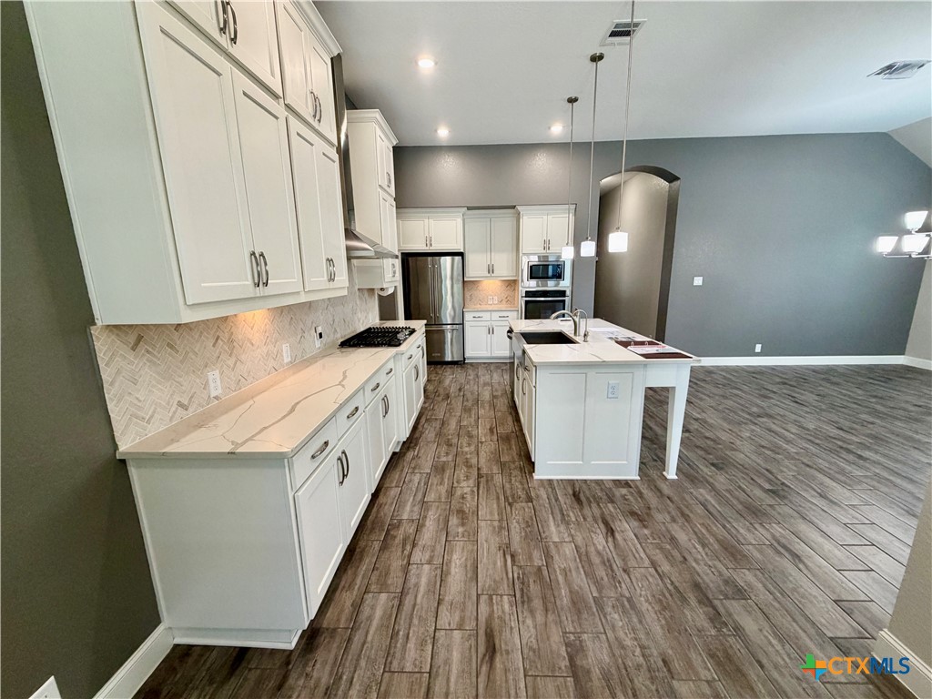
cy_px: 350
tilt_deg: -11.9
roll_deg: +2.4
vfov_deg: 85.7
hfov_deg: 102.1
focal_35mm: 14
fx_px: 377
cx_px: 466
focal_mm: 2.22
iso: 250
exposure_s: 1/120
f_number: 2.2
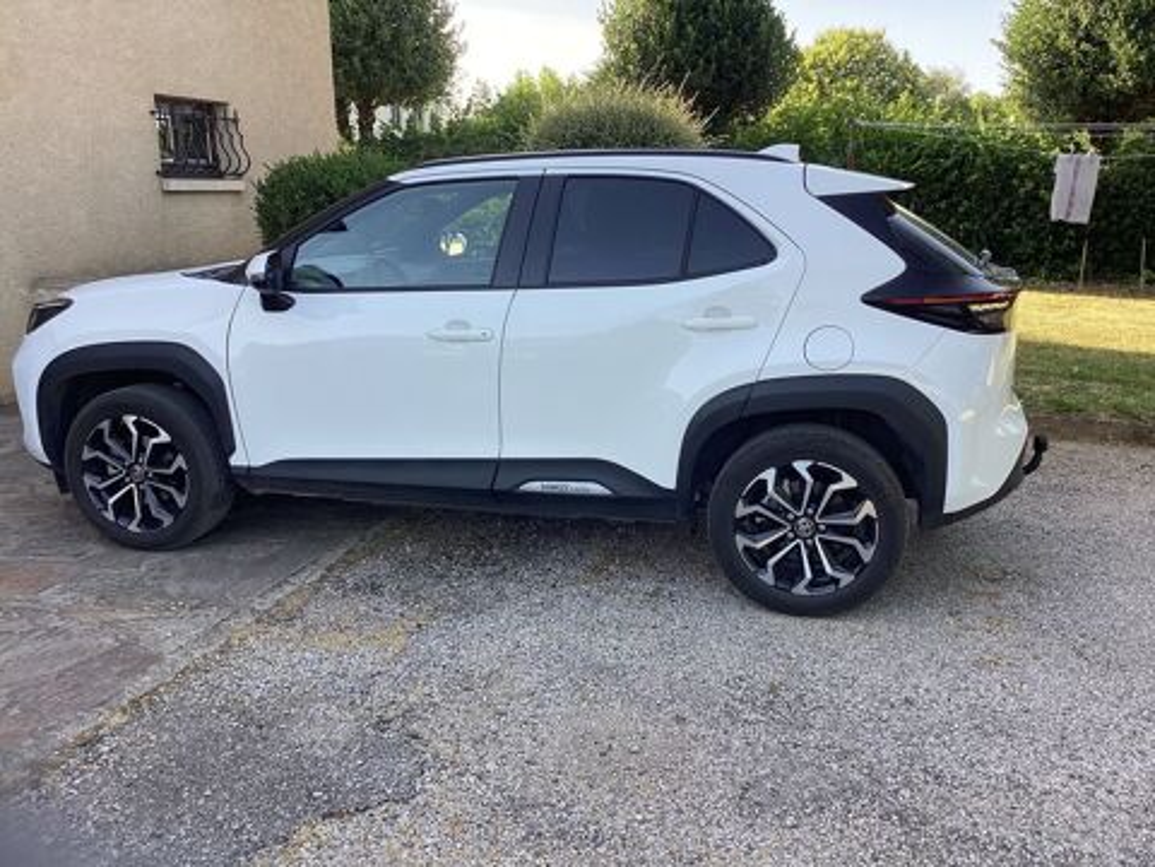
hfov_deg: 58.4
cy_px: 434
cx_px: 578
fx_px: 1034
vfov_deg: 45.4
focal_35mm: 31
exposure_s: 1/184
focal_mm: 3.3
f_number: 2.4
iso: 25
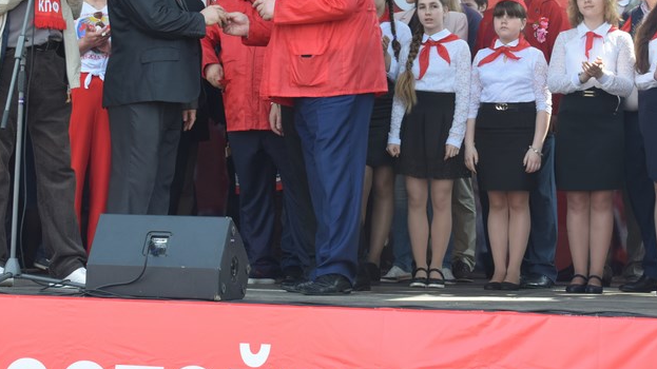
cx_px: 298
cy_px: 35
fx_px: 2160
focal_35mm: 124
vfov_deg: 9.7
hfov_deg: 17.3
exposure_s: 1/200
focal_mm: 48
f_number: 7.1
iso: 400
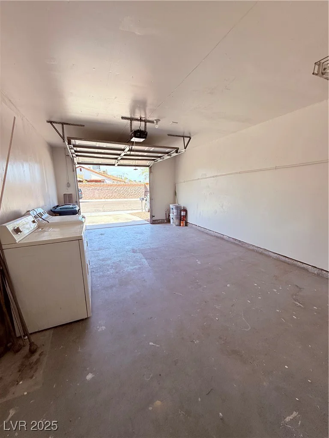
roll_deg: +0.9
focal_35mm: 14
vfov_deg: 102.1
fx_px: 177
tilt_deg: -10.0
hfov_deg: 85.7
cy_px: 219
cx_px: 164
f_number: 2.2
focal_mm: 2.22
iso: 64
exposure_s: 1/347
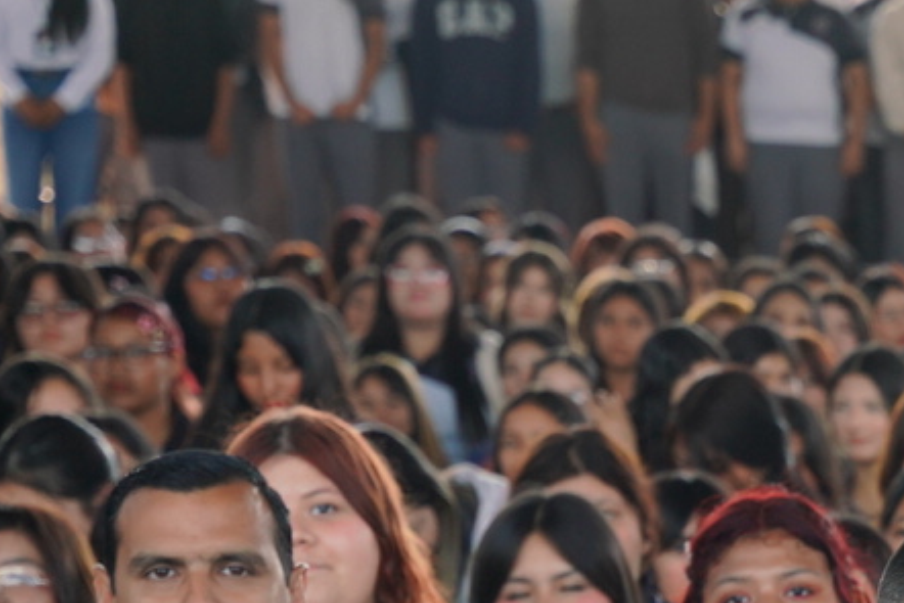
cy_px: 1069
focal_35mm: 247
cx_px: 1614
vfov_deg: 5.5
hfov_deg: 8.0
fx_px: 6209
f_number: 4.5
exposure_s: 1/160
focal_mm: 67.6
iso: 500
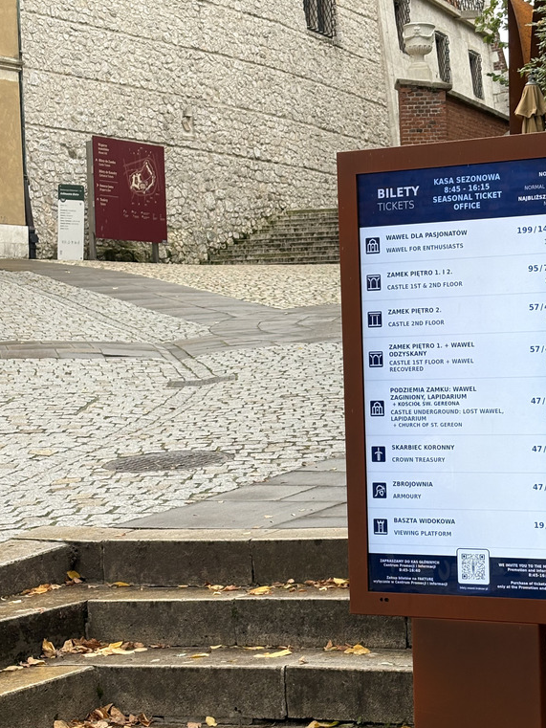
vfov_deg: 23.8
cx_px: 398
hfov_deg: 17.9
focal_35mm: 82
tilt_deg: -2.4
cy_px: 423
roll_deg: +1.6
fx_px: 1724
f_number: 1.6
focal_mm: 5.96
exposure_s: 1/596
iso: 32
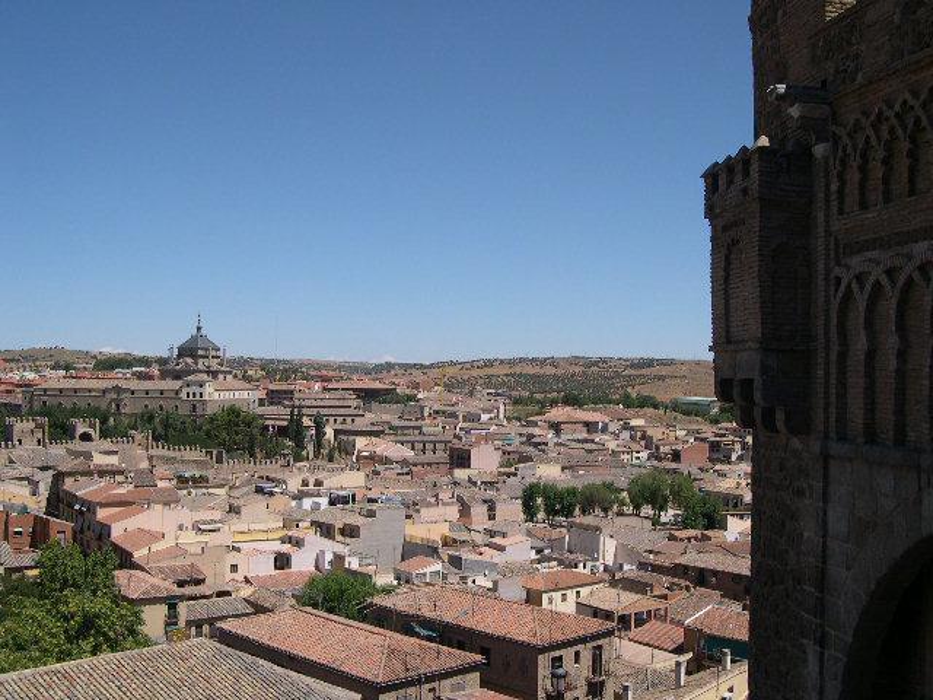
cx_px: 466
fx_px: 1024
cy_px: 350
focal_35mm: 38
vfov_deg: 37.7
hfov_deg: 49.0
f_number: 7.6
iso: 100
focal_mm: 8
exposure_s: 1/309
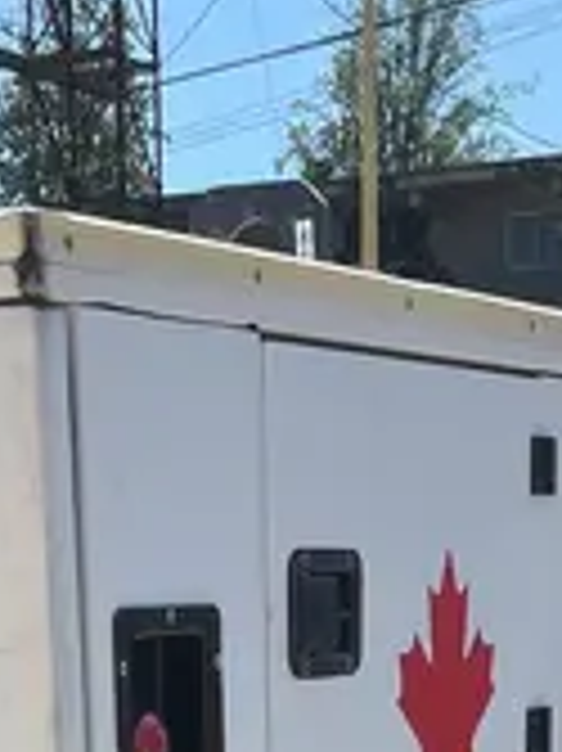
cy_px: 1317
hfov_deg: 13.0
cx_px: 328
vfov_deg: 15.2
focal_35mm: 114
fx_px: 2471
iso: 50
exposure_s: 1/3049
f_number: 1.6
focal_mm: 5.1
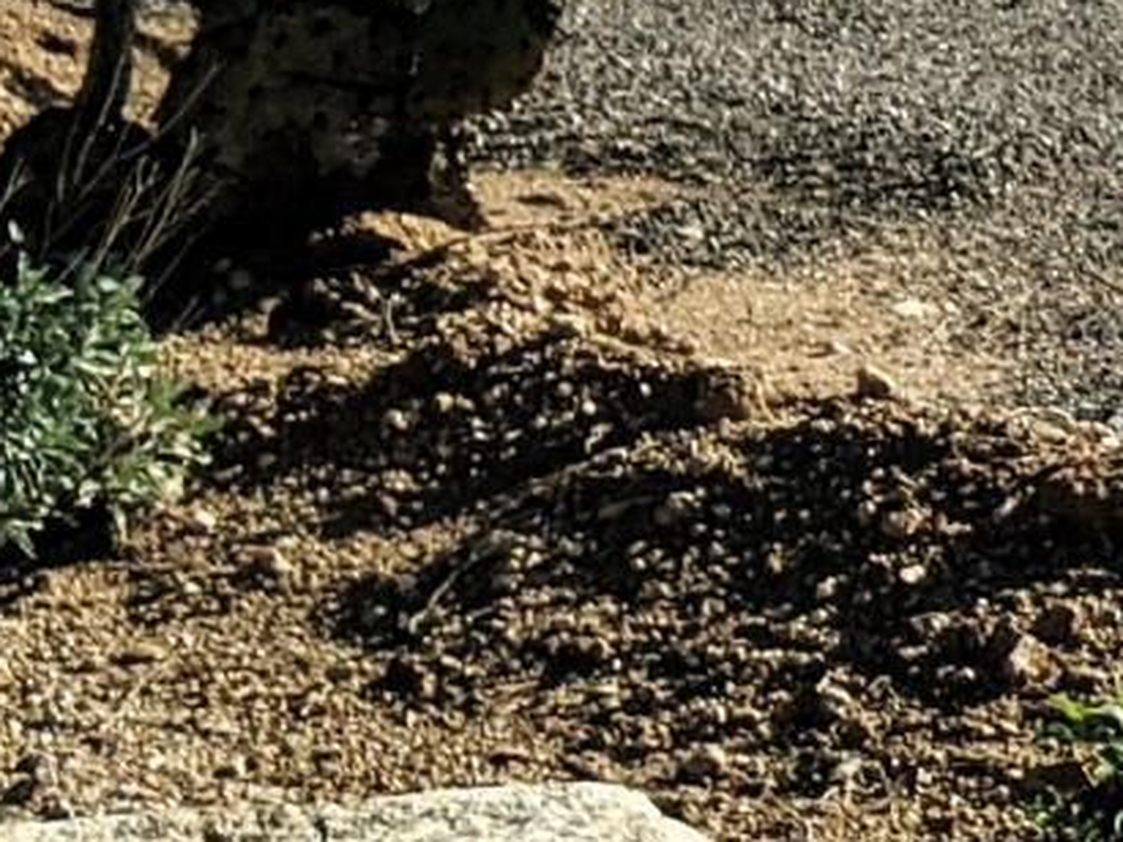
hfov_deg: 8.4
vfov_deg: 7.4
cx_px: 3385
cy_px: -571
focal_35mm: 197
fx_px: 6389
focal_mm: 4.44
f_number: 1.8
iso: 46
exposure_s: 1/4673
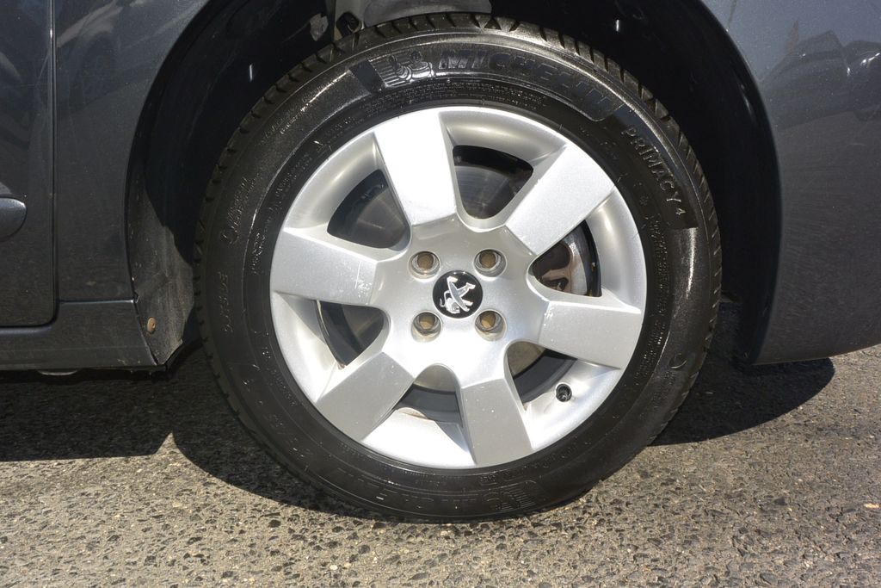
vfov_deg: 47.9
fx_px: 661
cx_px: 440
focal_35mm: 27
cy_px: 294
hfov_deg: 67.4
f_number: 9
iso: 160
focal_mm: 10
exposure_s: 1/250
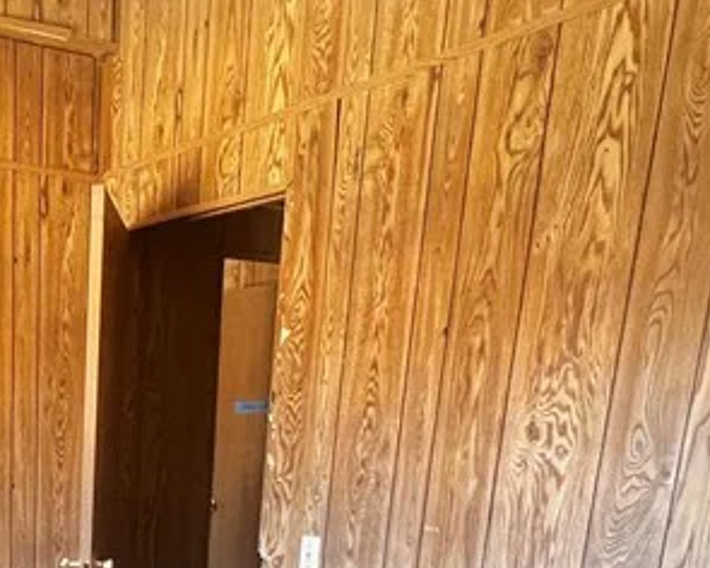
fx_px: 925
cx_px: -5
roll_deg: -0.3
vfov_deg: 29.1
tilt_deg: -15.5
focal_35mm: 44
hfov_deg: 37.4
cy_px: 693
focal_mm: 1.57
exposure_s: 1/60
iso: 320
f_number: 1.8
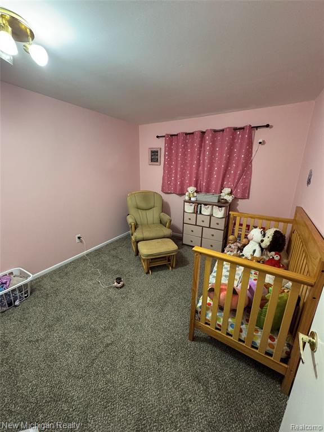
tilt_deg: -16.2
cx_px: 162
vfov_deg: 102.1
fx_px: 175
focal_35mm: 14
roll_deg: -0.5
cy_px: 216
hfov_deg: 85.7
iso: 640
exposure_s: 1/60
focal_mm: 2.22
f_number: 2.2
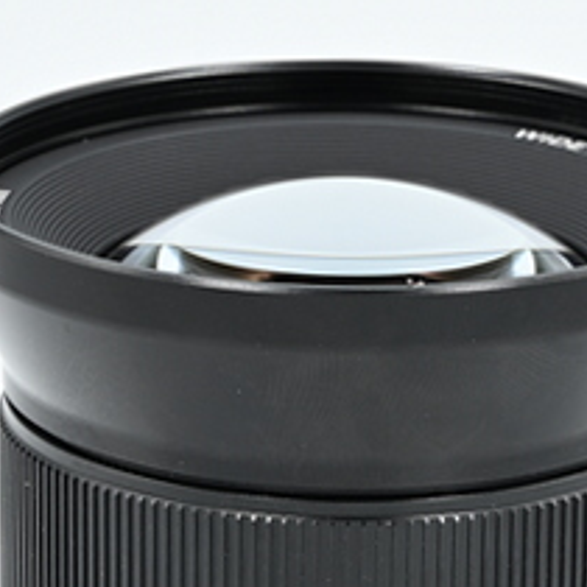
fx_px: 5640
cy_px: 451
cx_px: 333
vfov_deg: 6.0
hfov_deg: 6.0
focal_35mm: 294
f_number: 14
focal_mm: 75
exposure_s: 1/20
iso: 200
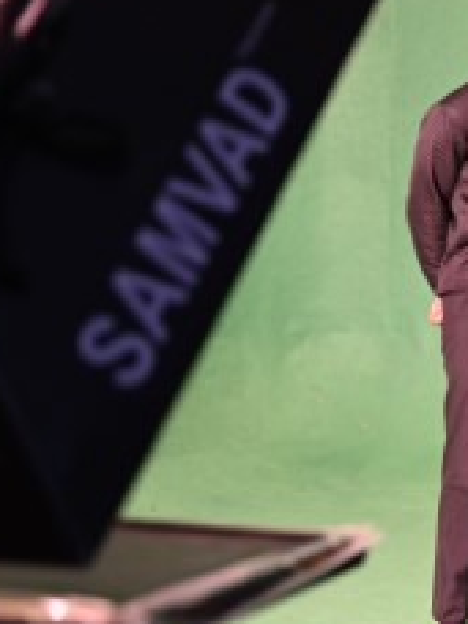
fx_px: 1776
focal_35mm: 99
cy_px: 271
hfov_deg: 13.0
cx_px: 948
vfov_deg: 19.9
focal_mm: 32.5
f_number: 4
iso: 1100
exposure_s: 1/40
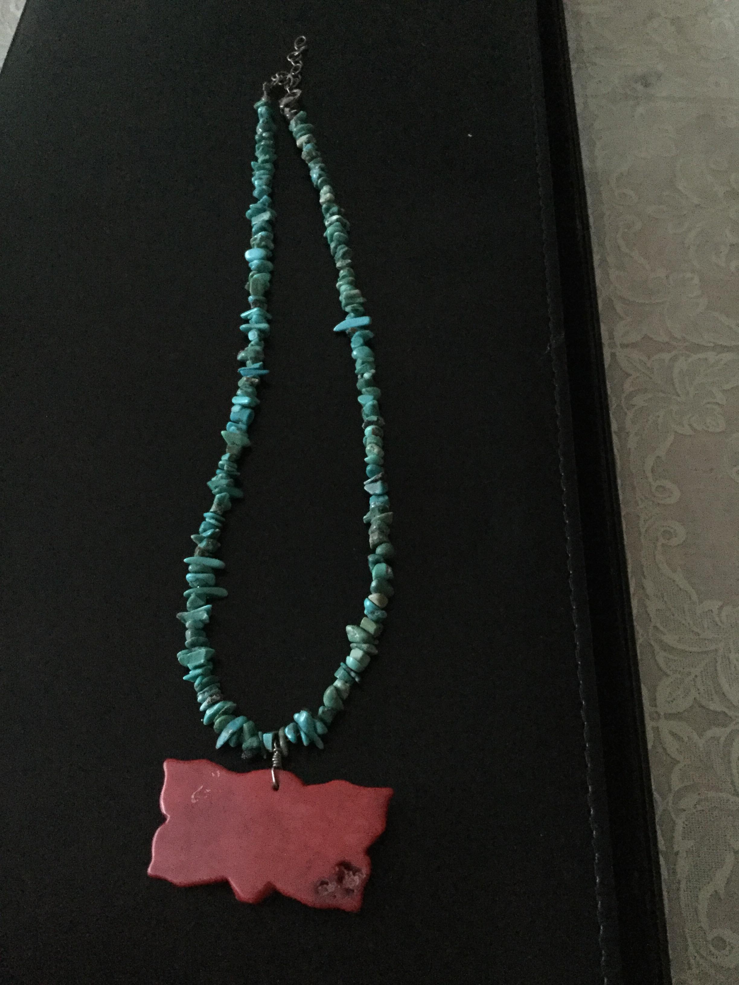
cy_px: 492
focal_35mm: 31
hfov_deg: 45.4
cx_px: 370
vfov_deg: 58.4
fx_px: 882
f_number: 2.4
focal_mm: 3.3
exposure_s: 1/17
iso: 800
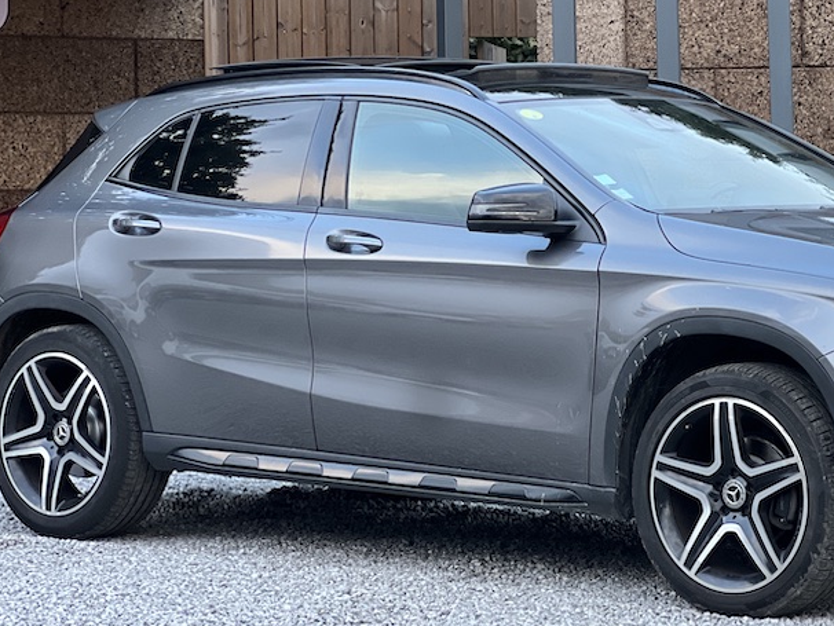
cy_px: 223
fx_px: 3061
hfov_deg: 15.5
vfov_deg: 11.7
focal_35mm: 127
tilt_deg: +1.5
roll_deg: +1.5
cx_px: 615
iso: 250
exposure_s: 1/40
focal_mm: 9
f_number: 2.8
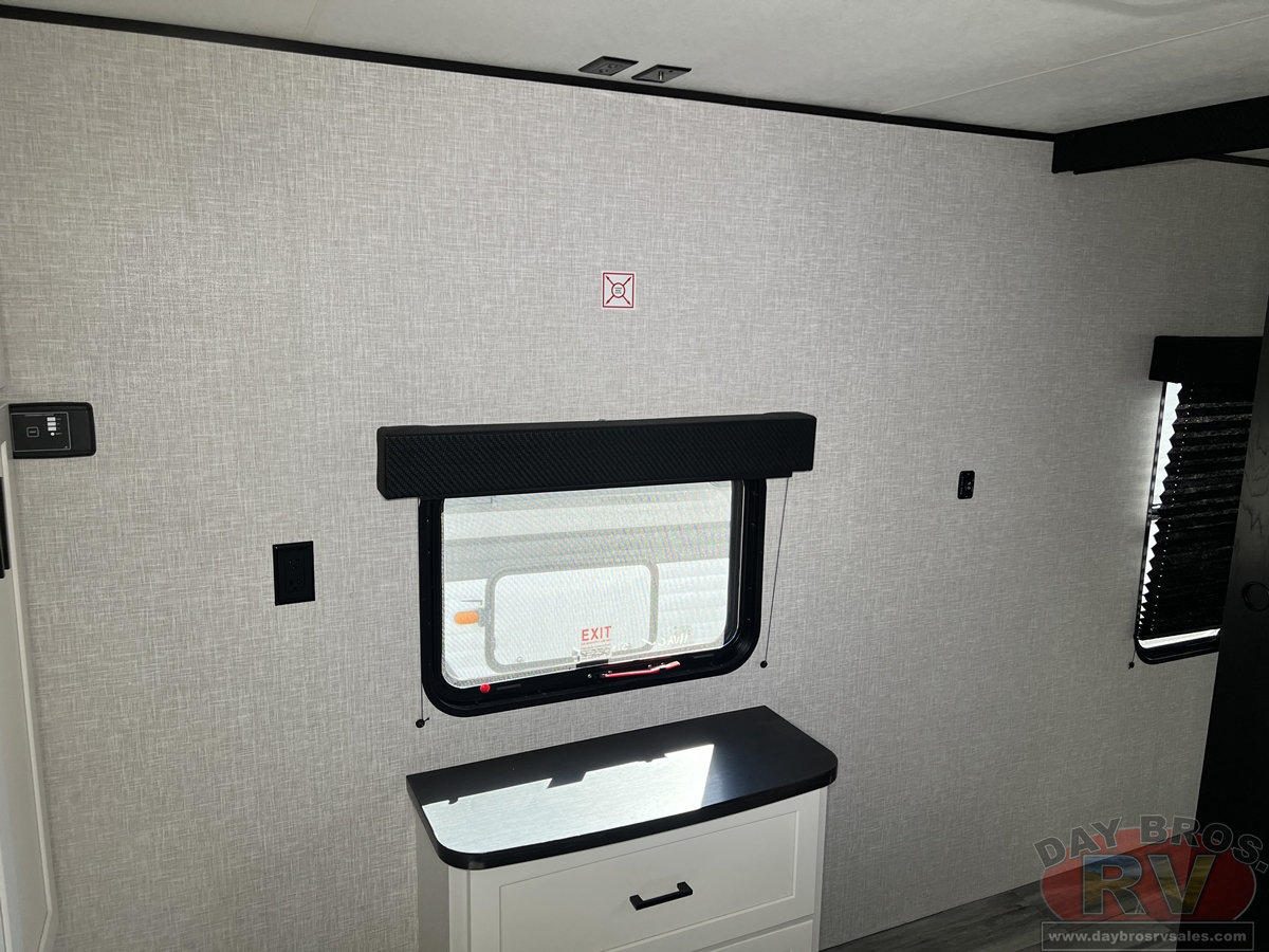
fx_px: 953
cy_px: 476
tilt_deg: -8.1
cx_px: 634
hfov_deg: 67.3
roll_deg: -0.3
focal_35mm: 26
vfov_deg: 53.1
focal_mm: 5.7
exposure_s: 1/121
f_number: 1.5
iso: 80
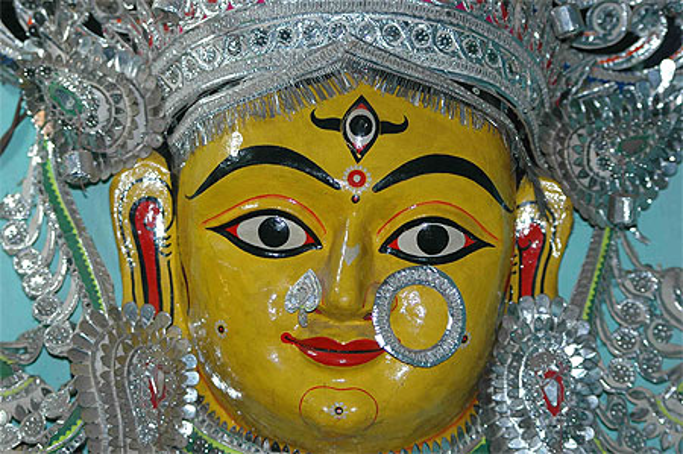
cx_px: 342
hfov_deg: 19.5
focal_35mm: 105
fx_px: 1990
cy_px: 227
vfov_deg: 13.0
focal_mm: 70
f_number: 4
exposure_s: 1/60
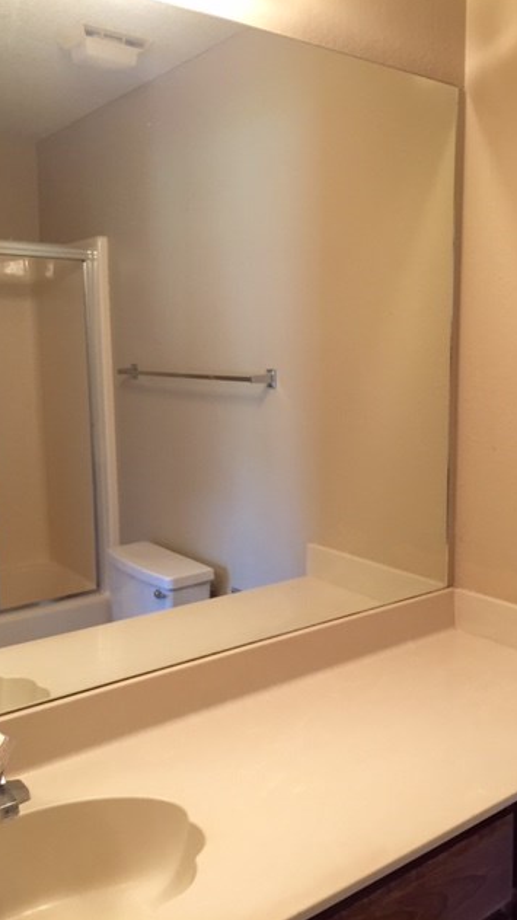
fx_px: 781
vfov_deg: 61.0
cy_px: 457
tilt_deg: -6.4
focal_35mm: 32
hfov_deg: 36.6
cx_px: 290
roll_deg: +0.1
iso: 80
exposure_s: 1/30
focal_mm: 4.15
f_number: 2.2
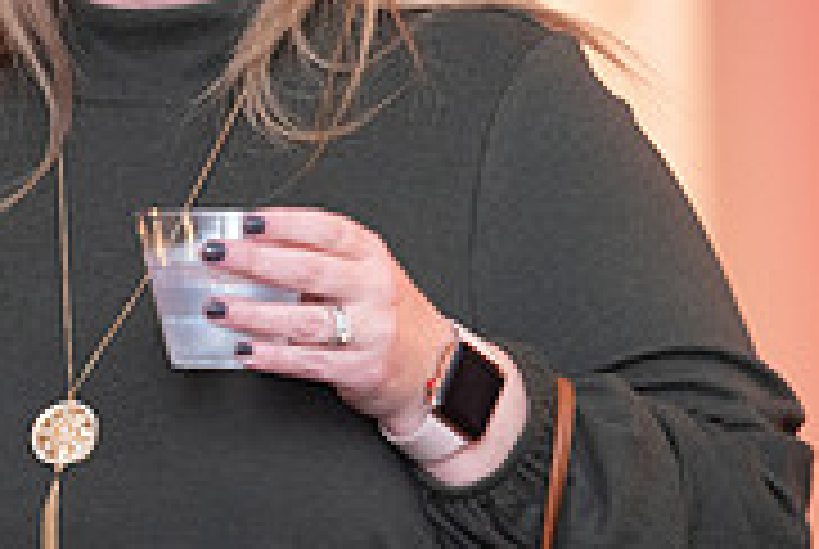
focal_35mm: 562
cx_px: 35
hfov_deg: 3.7
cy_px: -22
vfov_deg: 2.5
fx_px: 12806
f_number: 2.8
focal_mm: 165
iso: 1600
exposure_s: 1/200
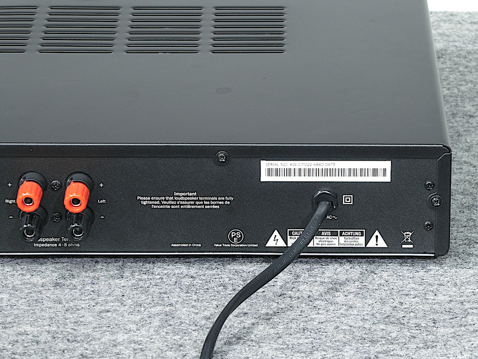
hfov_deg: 11.5
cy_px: 180
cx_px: 239
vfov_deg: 8.6
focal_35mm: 172
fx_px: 2375
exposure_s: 1/1.3
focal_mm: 30.9
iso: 100
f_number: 5.6
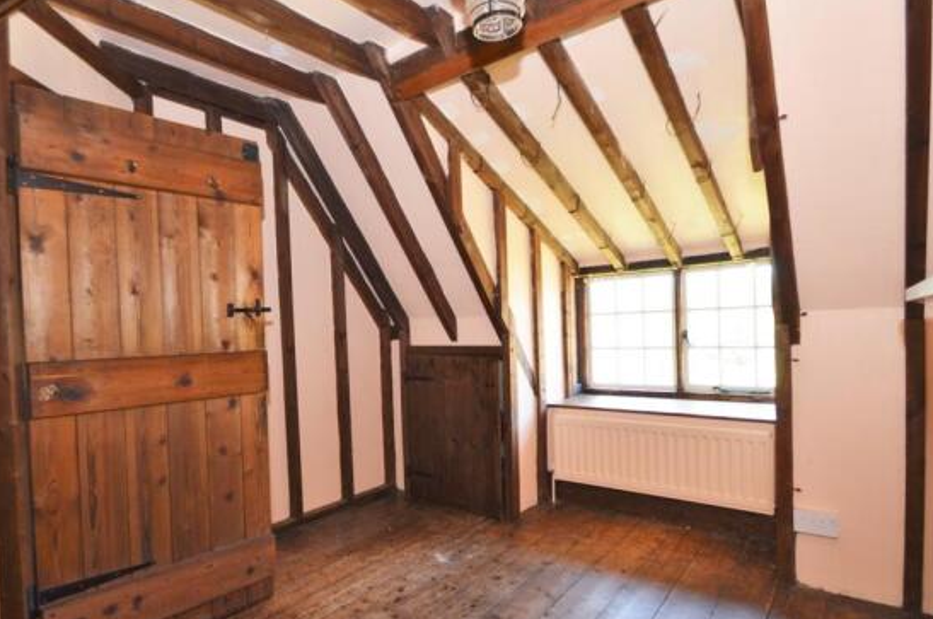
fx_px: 466
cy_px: 336
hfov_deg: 90.1
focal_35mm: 18
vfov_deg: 67.1
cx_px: 459
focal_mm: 10
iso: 400
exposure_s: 1/60
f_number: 3.5
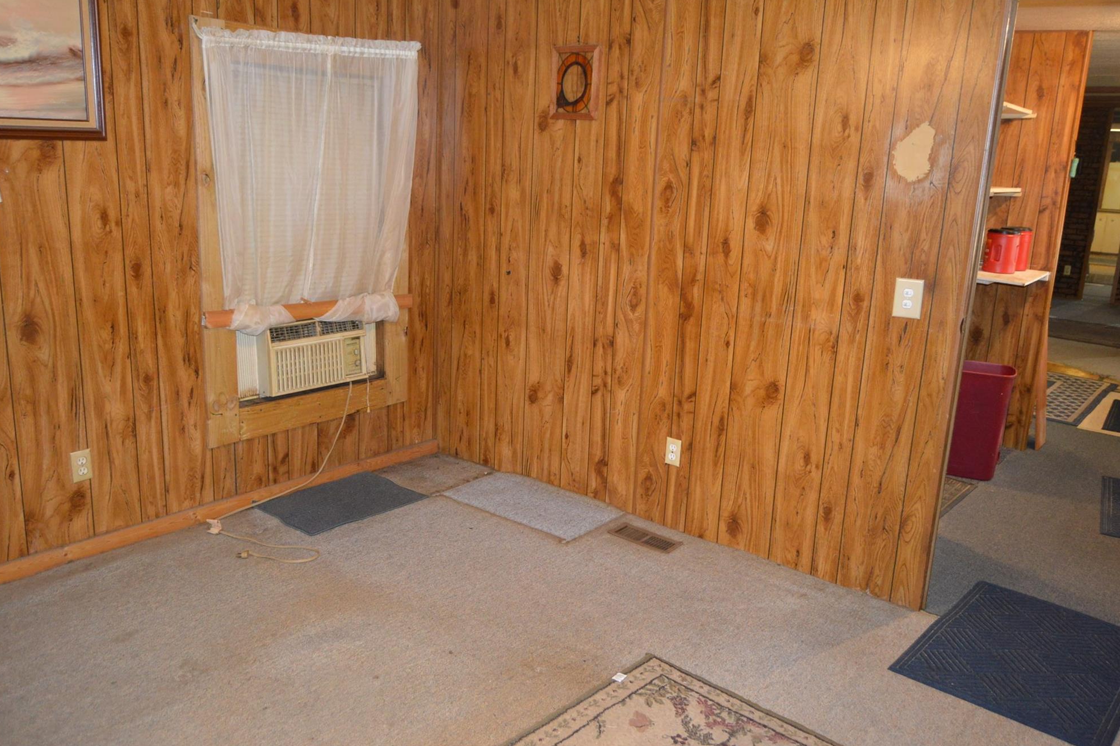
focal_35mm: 28
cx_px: 566
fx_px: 871
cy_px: 362
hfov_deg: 65.5
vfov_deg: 46.4
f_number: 3.5
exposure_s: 1/60
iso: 1400
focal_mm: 18
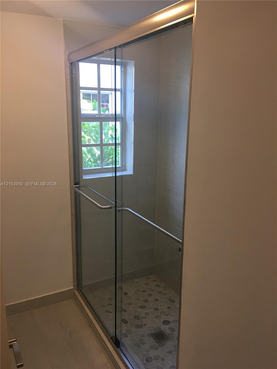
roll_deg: +0.9
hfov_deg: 48.2
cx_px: 138
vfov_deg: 61.7
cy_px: 184
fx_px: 309
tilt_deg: -12.5
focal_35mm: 29
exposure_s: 1/30
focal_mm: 4.15
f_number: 2.2
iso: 32
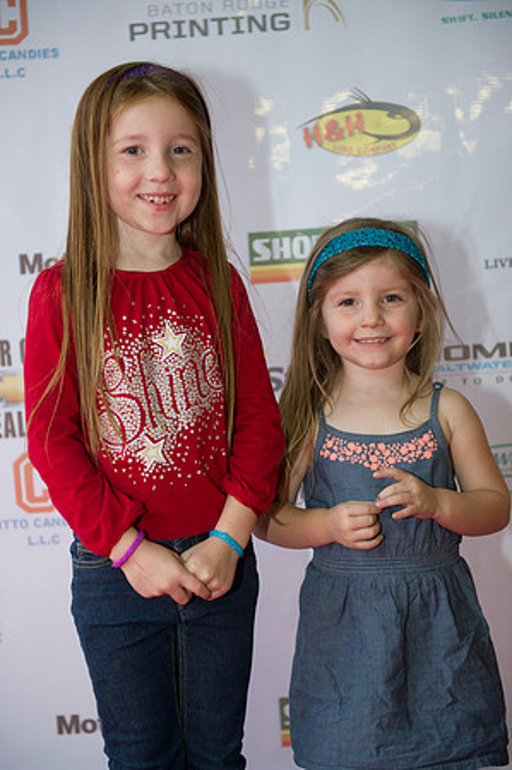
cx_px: 256
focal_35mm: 62
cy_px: 385
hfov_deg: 21.9
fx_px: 1326
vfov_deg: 32.4
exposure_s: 1/125
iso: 640
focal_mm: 62
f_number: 3.2
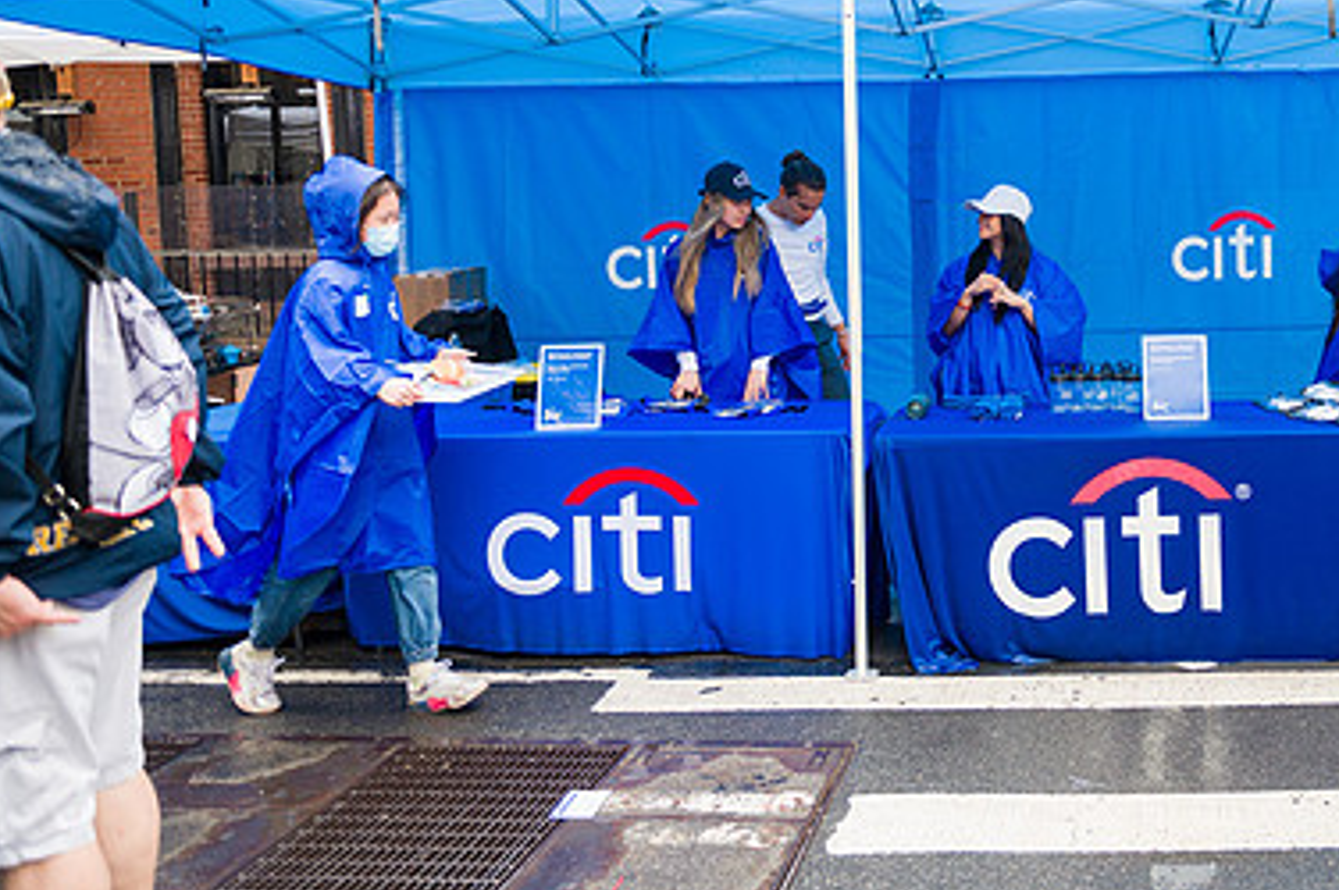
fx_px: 1375
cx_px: 1015
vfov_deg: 35.5
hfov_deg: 49.7
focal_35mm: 37
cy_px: 288
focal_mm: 24
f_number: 3.2
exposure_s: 1/250
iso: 200
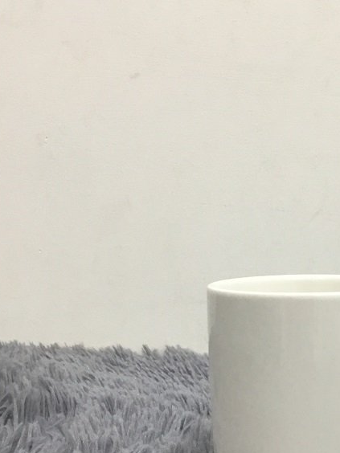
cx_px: 324
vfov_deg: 28.8
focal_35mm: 66
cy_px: 353
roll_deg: +0.9
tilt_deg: -7.3
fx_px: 864
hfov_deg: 21.6
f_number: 2.4
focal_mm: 3.3
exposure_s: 1/33
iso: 100
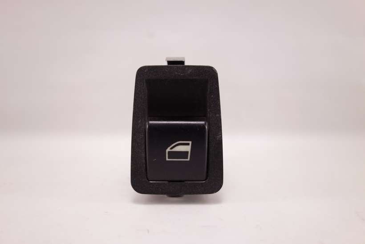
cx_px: 182
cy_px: 122
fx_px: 284
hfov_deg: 65.5
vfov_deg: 46.4
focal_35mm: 28
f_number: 2.2
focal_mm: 10.4
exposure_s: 1/100
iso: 125
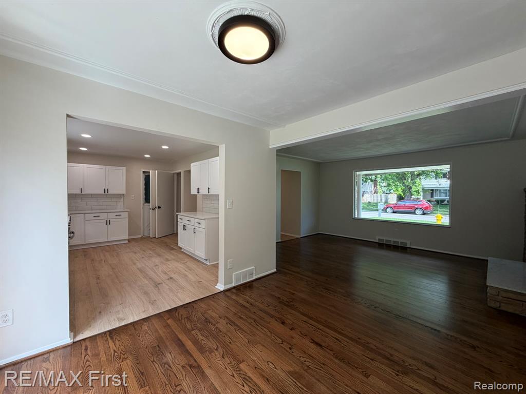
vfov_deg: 85.7
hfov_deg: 102.1
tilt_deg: +0.1
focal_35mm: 14
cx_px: 263
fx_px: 213
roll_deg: +0.0
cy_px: 197
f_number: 2.2
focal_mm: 2.22
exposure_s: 1/120
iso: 80
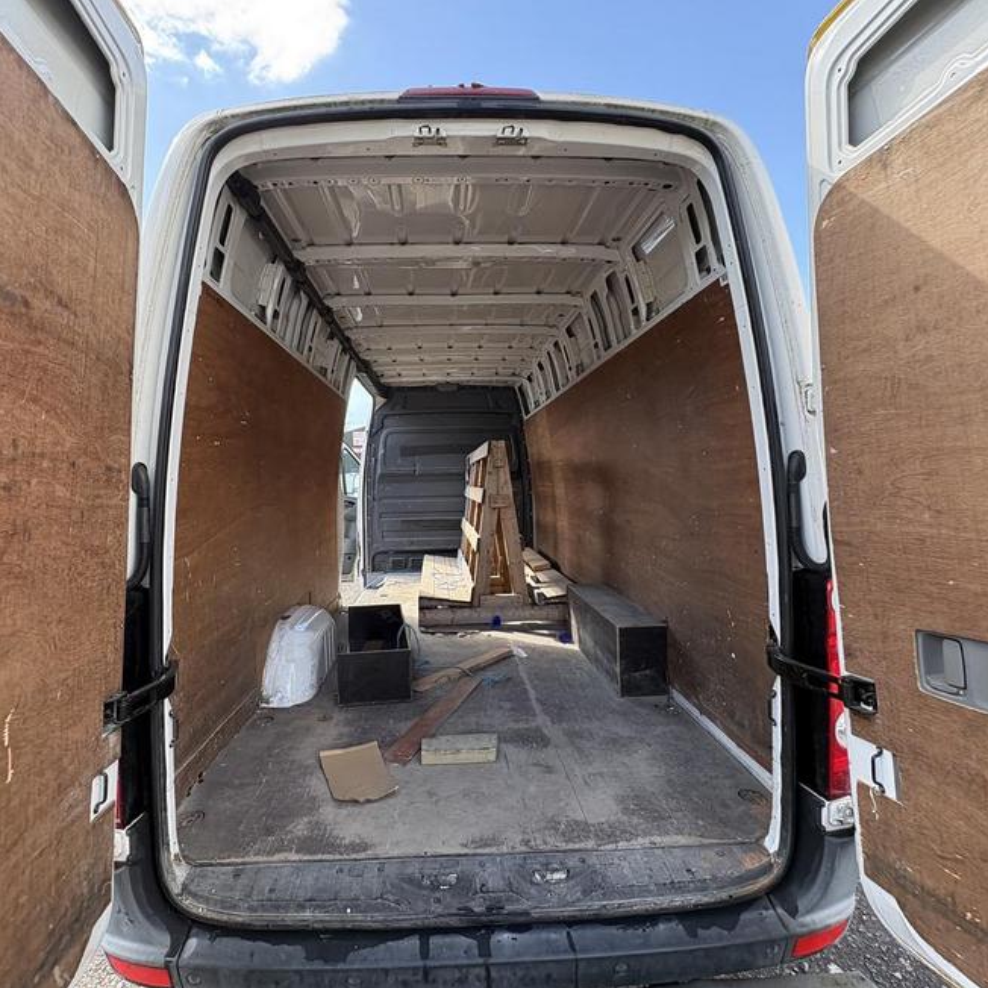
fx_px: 549
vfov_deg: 84.0
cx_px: 459
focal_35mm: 17
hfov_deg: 83.8
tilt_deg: +0.7
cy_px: 483
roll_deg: +4.1
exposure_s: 1/160
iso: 64
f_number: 2.2
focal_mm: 2.22
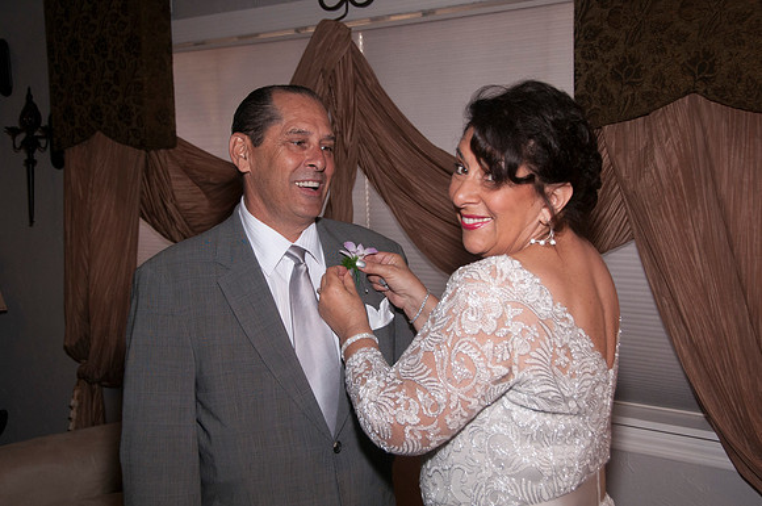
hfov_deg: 41.2
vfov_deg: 28.0
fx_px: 1015
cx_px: 381
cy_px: 253
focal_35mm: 48
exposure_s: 1/60
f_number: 5.6
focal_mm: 32
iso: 400
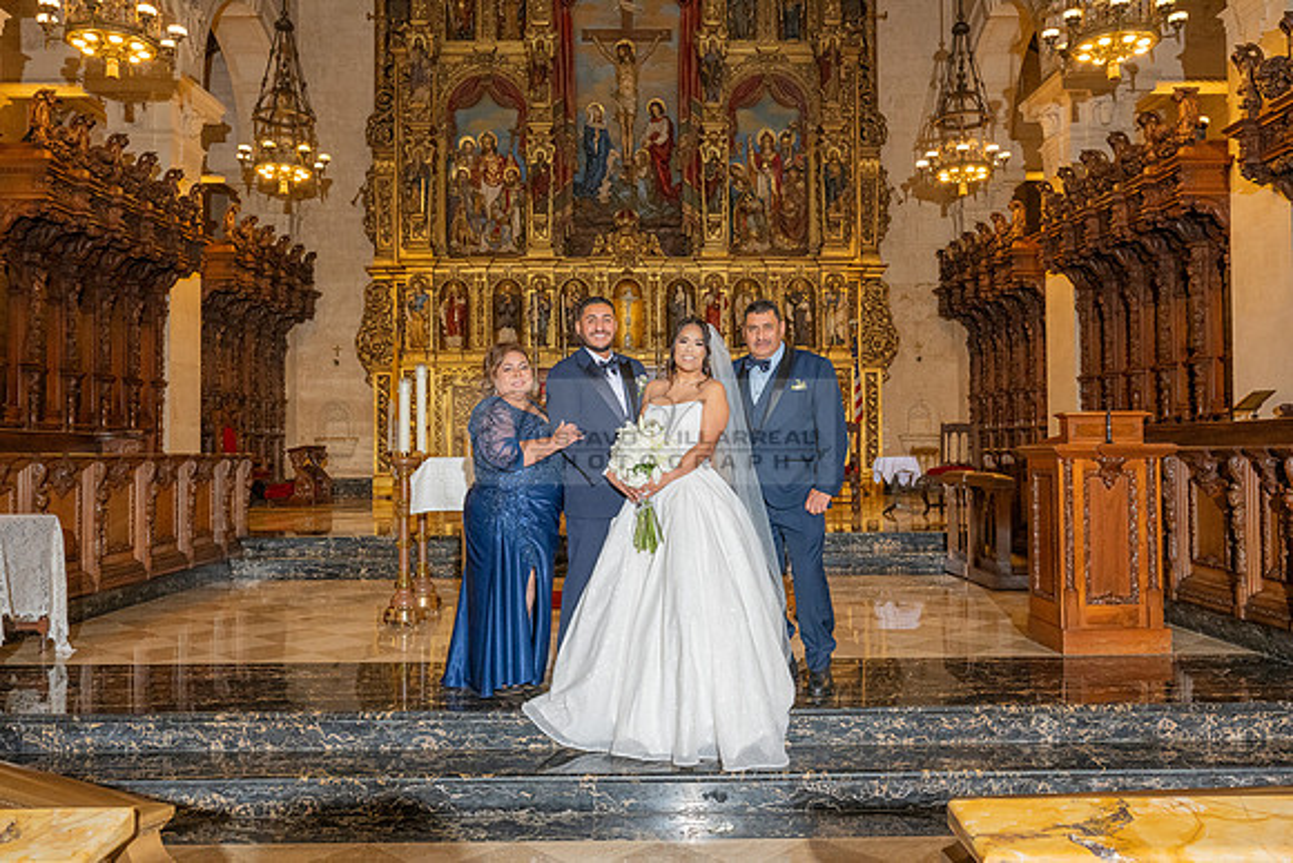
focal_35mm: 28
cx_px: 646
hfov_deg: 64.5
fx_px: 1024
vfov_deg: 45.7
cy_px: 432
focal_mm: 28.5
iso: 2000
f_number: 6.3
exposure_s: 1/200
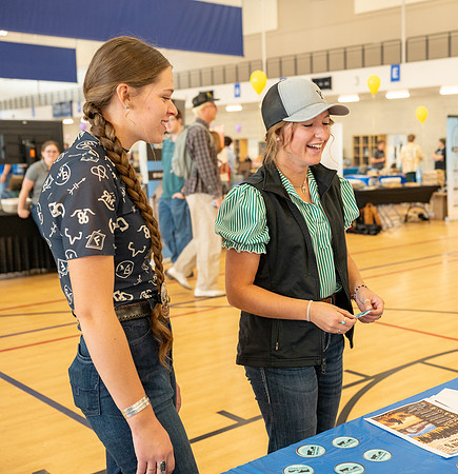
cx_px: 355
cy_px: 237
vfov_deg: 37.9
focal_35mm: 45
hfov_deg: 35.7
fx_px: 691
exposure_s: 1/100
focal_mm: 35
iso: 400
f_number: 3.5
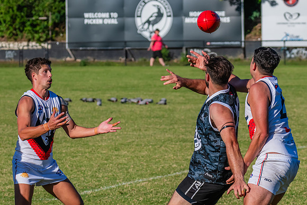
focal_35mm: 380
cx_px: 210
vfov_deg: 3.6
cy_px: 104
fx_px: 3245
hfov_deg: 5.4
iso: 800
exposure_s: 1/1600
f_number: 11
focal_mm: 240
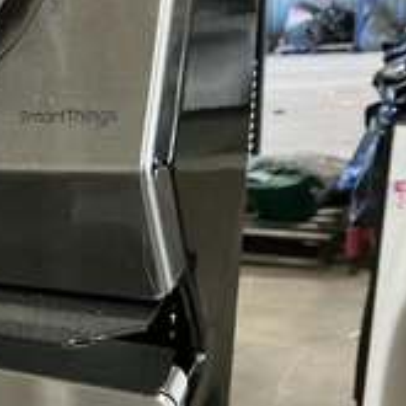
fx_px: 796
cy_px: 362
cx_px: -57
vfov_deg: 27.6
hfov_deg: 26.1
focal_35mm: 60
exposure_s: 1/60
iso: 250
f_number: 1.8
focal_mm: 3
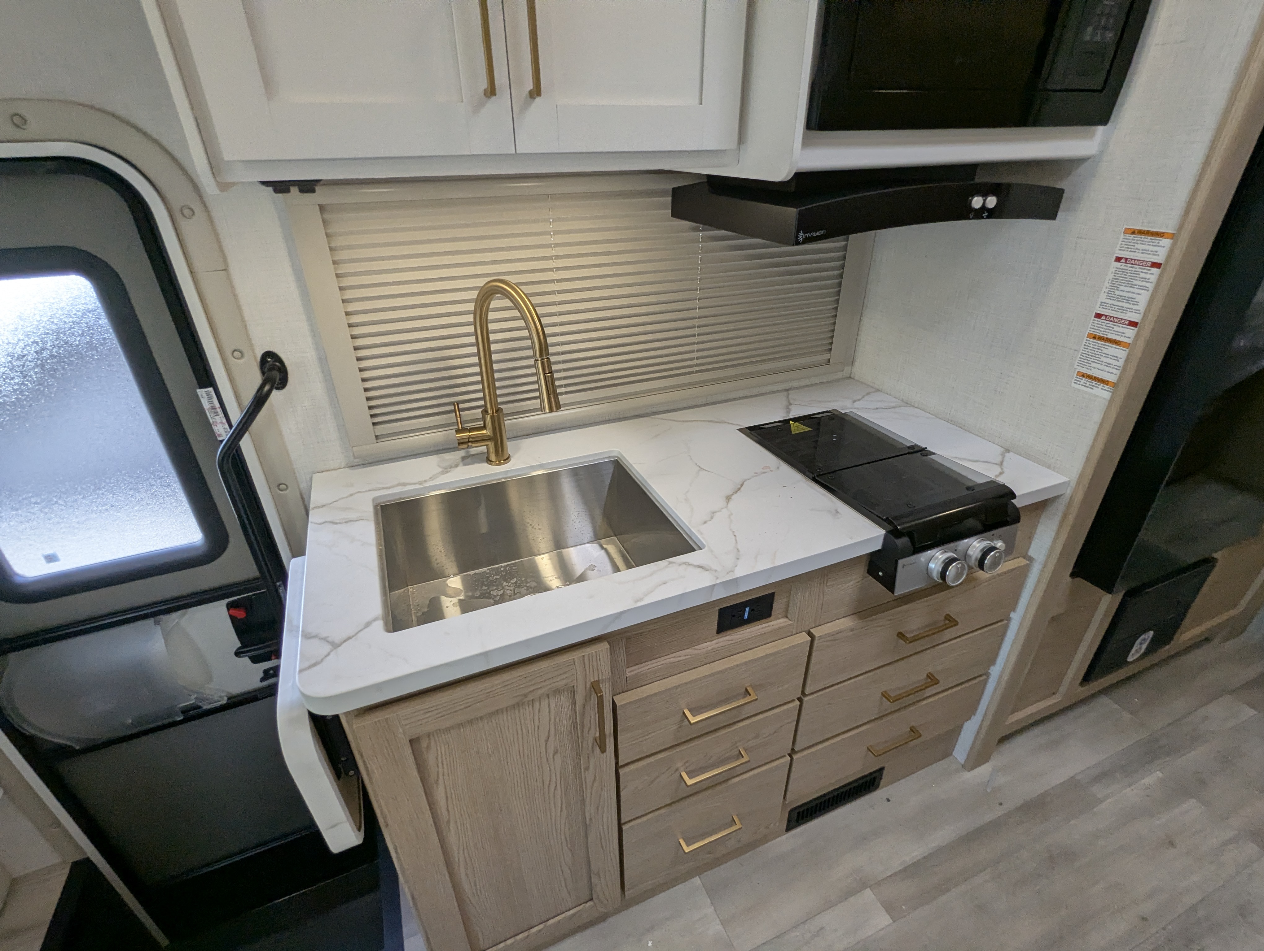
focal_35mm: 16
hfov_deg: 94.4
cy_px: 476
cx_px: 632
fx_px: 585
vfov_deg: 78.2
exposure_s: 1/260
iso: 149
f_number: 2.2
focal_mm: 2.35
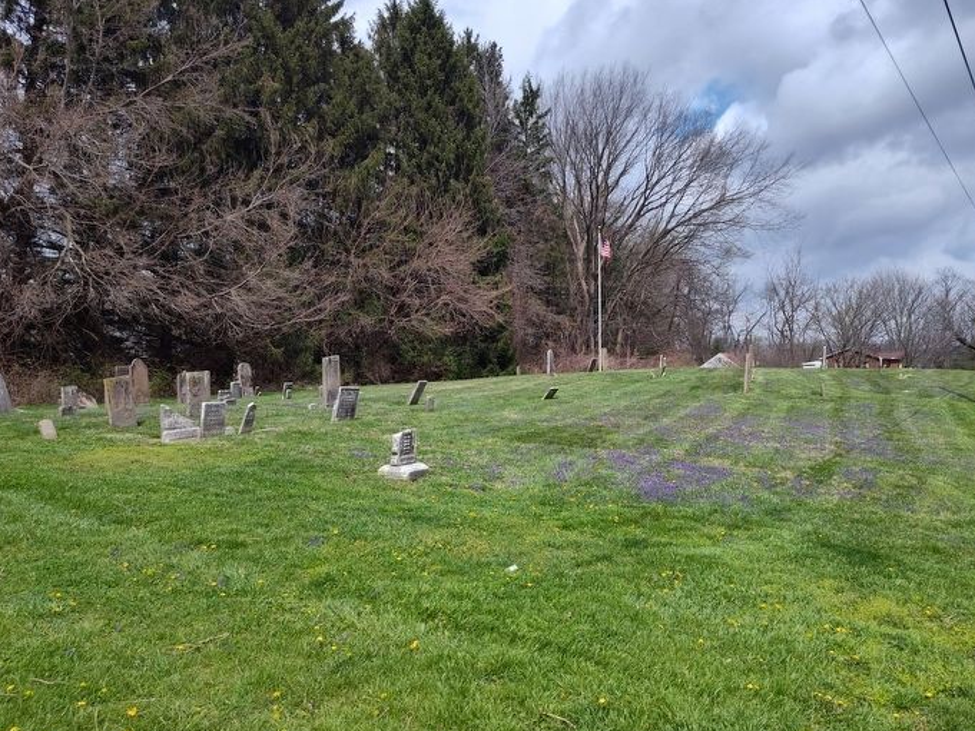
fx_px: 761
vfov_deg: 51.4
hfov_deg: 65.1
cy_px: 352
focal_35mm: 27
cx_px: 538
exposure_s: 1/2455
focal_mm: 5.56
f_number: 1.8
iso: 100
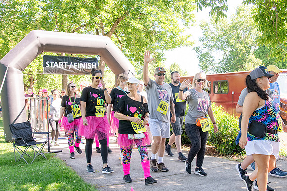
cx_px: 144
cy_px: 96
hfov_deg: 53.2
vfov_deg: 36.8
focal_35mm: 36
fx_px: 287
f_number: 3.5
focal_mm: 24
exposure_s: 1/400
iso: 500
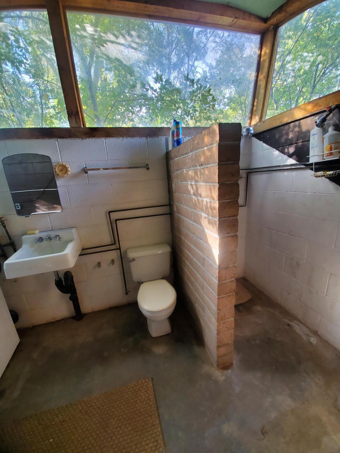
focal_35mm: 13
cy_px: 226
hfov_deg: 89.9
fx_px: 170
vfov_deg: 106.2
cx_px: 170
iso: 100
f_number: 2.2
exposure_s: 1/42
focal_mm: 1.8
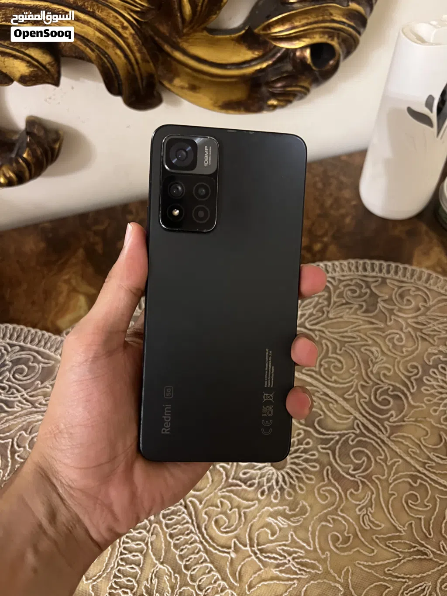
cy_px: 298
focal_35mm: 26
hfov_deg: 53.1
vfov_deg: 67.3
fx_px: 448
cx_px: 224
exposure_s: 1/33
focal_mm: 5.7
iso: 640
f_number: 1.5
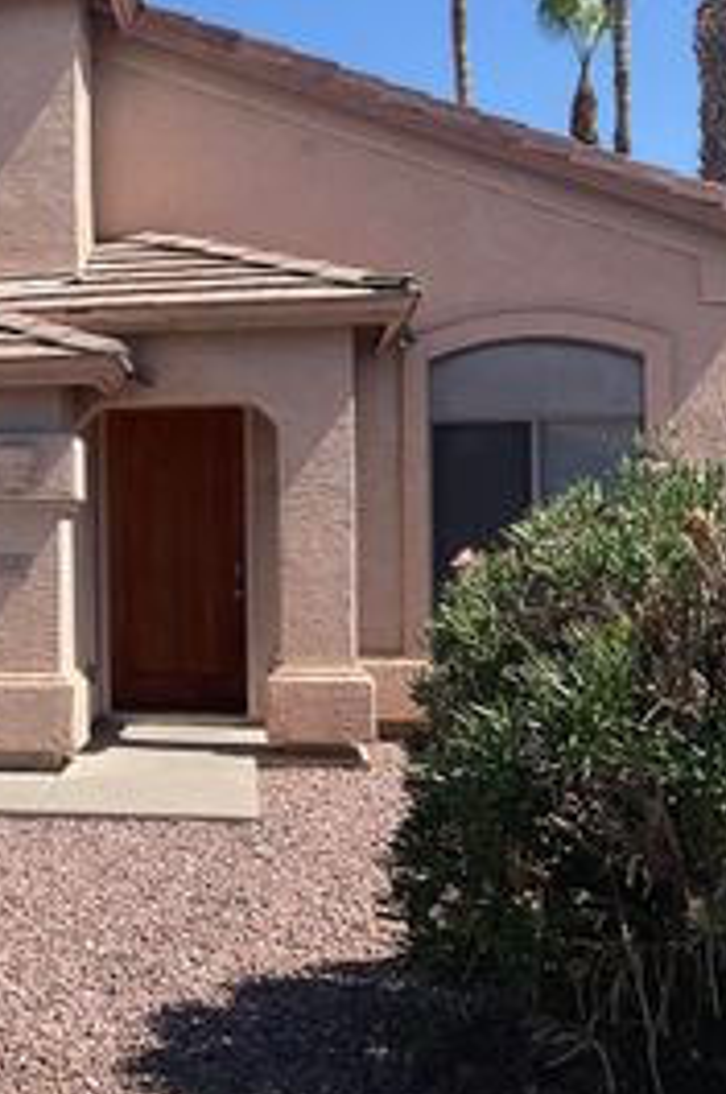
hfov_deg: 22.1
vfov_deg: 35.1
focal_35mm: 57
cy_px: 506
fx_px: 1729
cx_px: -120
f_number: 1.8
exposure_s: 1/1912
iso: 16
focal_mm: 3
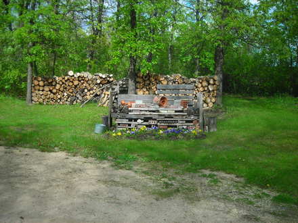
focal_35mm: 38
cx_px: 149
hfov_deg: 49.0
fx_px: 327
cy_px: 112
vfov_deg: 37.7
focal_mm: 6.3
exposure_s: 1/113
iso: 50
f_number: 6.4
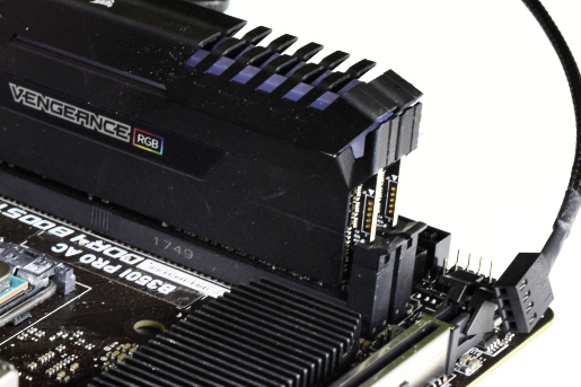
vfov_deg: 9.2
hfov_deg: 13.4
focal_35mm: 149
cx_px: -132
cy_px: 265
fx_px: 2404
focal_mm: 40
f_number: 10
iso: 800
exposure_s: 1/50
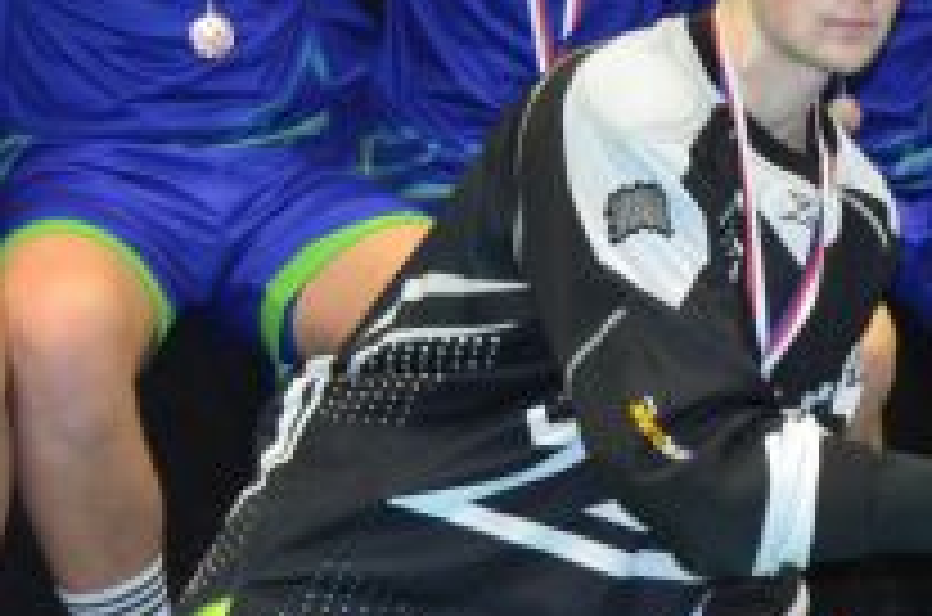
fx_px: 4494
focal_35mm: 174
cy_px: -72
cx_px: 860
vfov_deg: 7.8
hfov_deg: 11.8
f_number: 4.2
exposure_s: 1/60
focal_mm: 30
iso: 1250
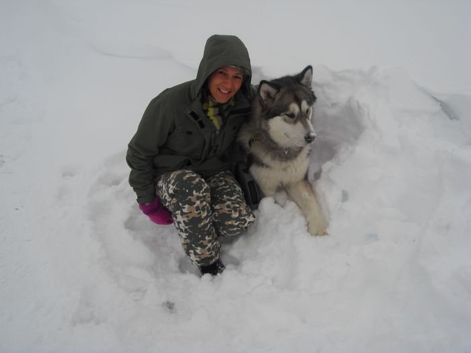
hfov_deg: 47.9
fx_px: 531
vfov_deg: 36.8
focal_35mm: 39
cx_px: 236
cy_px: 176
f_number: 6.2
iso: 80
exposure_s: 1/180
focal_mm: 6.6
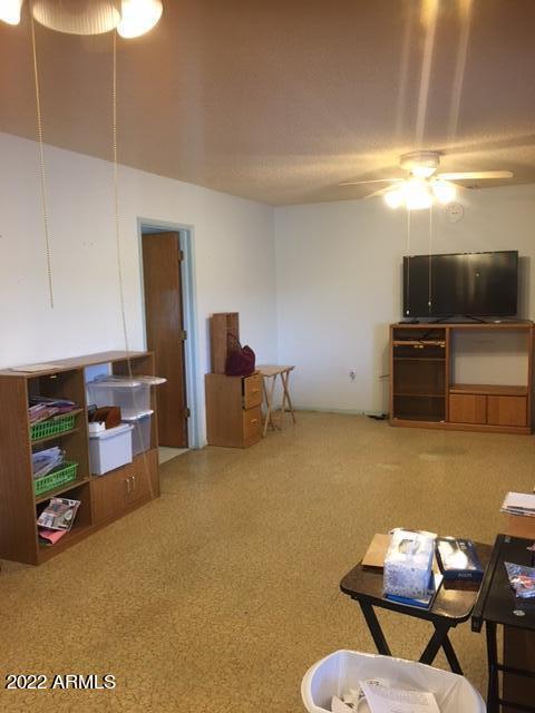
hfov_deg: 48.2
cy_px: 356
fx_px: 598
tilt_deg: -4.5
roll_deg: +1.3
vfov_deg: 61.7
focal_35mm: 29
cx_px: 268
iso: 50
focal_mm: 4.15
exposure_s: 1/15
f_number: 2.2
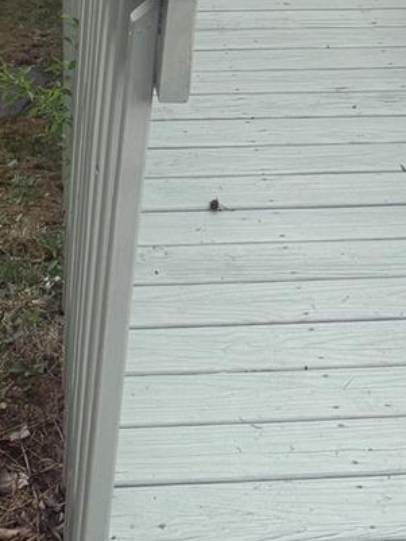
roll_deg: -1.7
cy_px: -317
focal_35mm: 92
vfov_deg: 18.4
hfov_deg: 16.1
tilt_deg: -7.8
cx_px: 232
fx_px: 1438
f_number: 1.78
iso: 100
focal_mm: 6.76
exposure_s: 1/1653
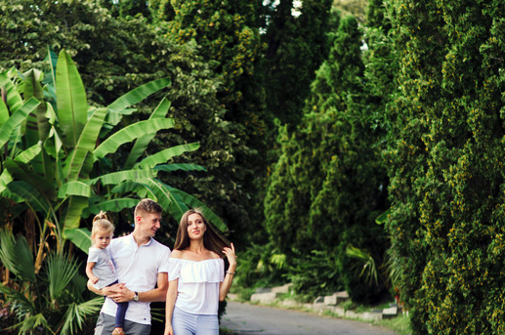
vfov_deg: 9.4
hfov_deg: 14.1
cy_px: 186
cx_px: 231
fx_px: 2039
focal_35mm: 146
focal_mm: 85
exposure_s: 1/320
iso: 200
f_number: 2.8
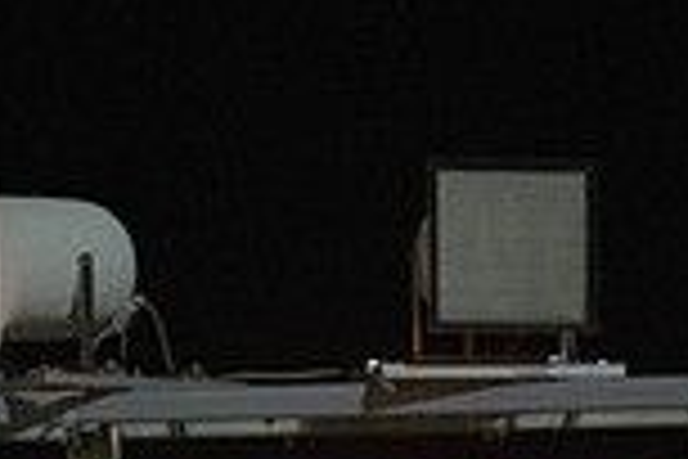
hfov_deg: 2.7
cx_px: 328
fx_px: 14466
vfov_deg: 1.8
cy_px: 677
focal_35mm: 757
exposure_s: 1/640
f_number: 2.8
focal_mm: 200
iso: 14400
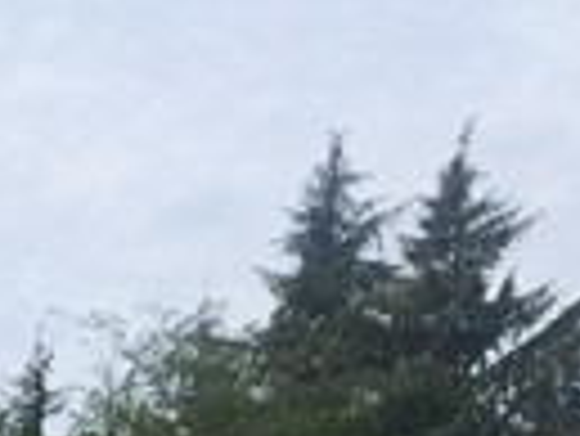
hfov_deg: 7.5
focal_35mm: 230
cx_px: -1169
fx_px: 3857
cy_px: 1142
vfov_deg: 6.1
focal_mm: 4.15
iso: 32
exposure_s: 1/3425
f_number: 2.2
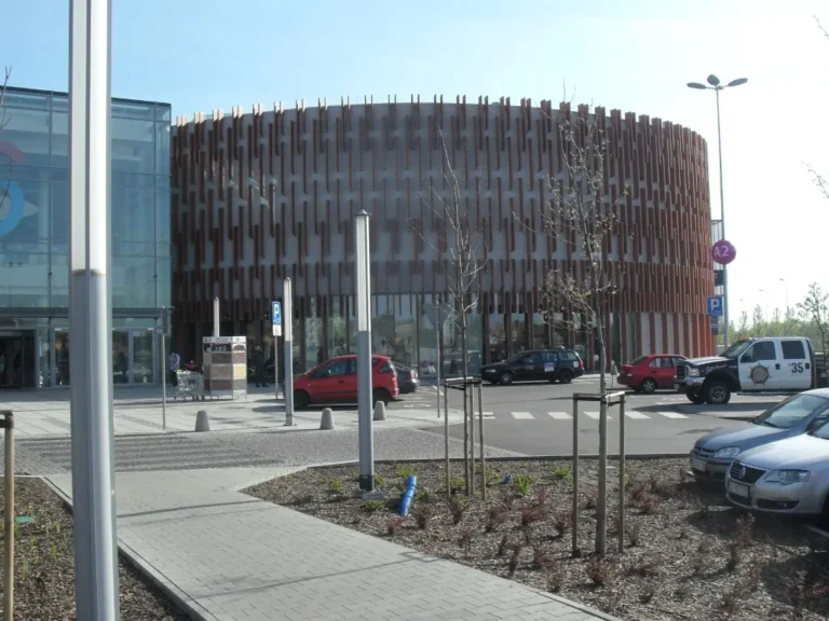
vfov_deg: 37.7
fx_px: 910
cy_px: 310
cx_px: 414
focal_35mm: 38
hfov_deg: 49.0
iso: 80
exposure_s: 1/125
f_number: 8.3
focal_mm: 6.3
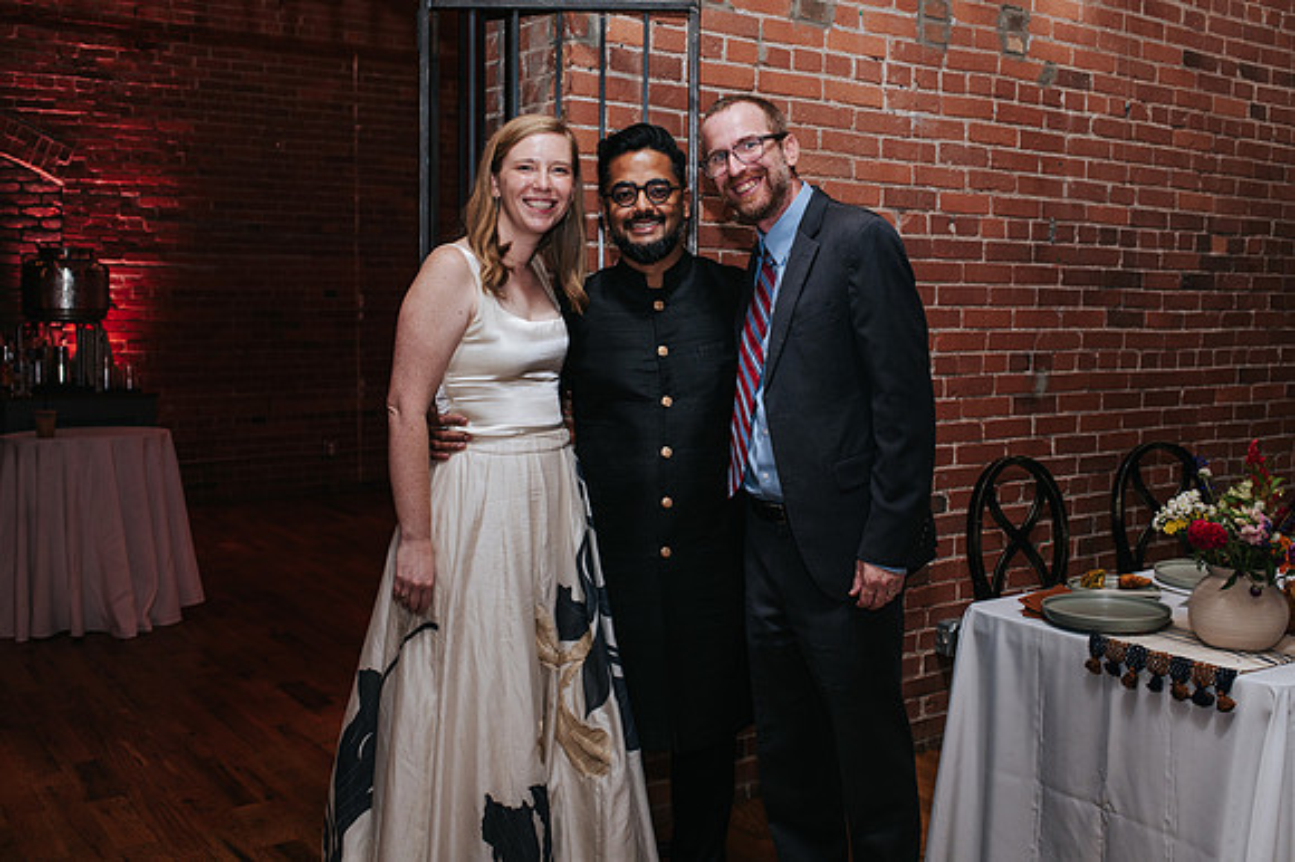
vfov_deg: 35.4
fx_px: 1350
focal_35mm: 38
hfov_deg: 51.2
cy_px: 406
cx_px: 685
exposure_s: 1/200
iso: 800
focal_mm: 35
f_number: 4
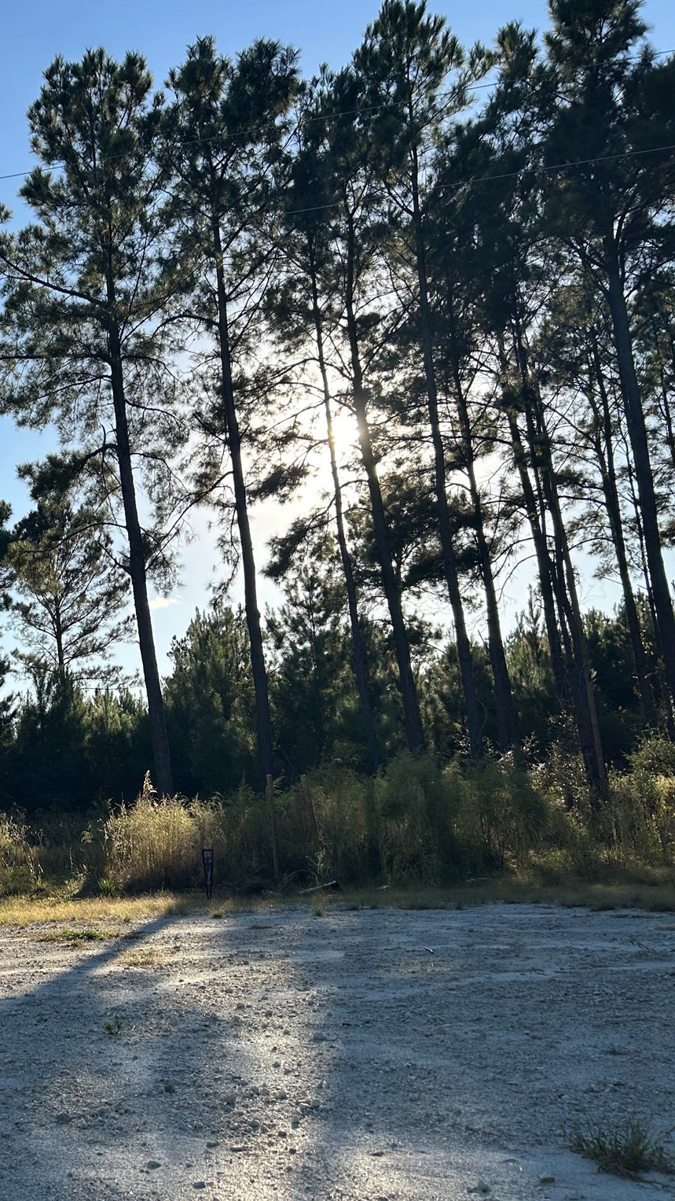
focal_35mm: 38
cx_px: -97
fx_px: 1209
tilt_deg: +10.1
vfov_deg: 52.8
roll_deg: +3.9
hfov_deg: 28.0
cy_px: 599
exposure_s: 1/3704
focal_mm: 5.7
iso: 50
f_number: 1.5
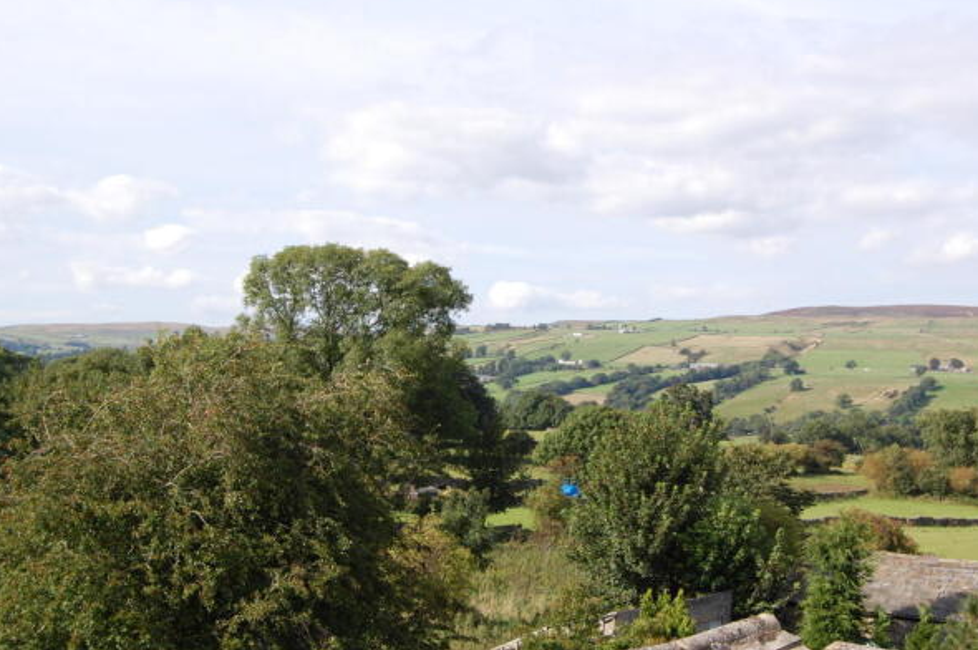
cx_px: 535
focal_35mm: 50
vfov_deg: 26.9
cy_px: 337
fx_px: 1357
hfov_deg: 39.6
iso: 200
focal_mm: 30
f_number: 9
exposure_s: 1/320
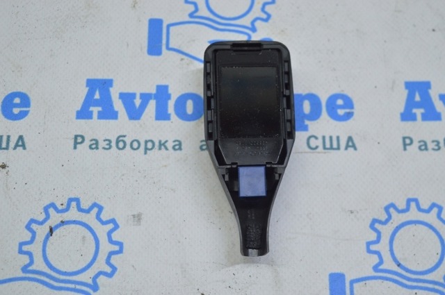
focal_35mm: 57
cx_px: 222
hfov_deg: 35.1
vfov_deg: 23.7
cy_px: 148
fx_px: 704
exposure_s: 1/50
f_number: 4.8
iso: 400
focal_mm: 38
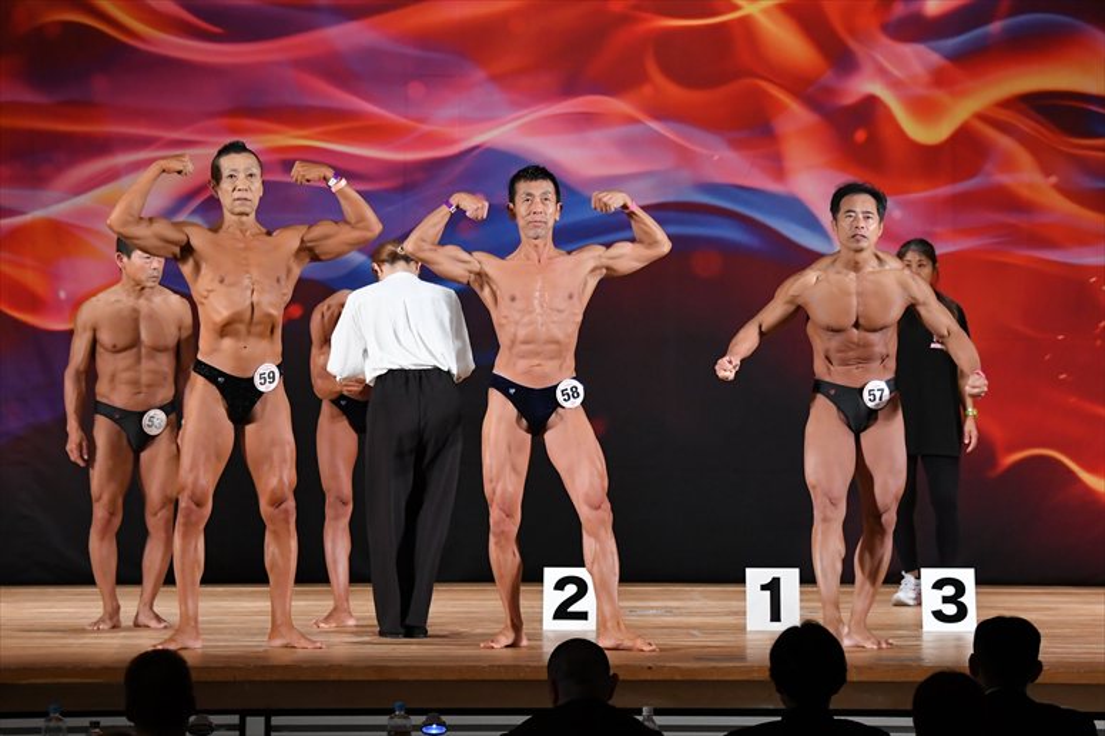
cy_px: 368
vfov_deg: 8.2
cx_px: 552
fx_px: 5154
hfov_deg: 12.2
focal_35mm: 168
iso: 3200
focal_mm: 112
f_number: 5.6
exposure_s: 1/400
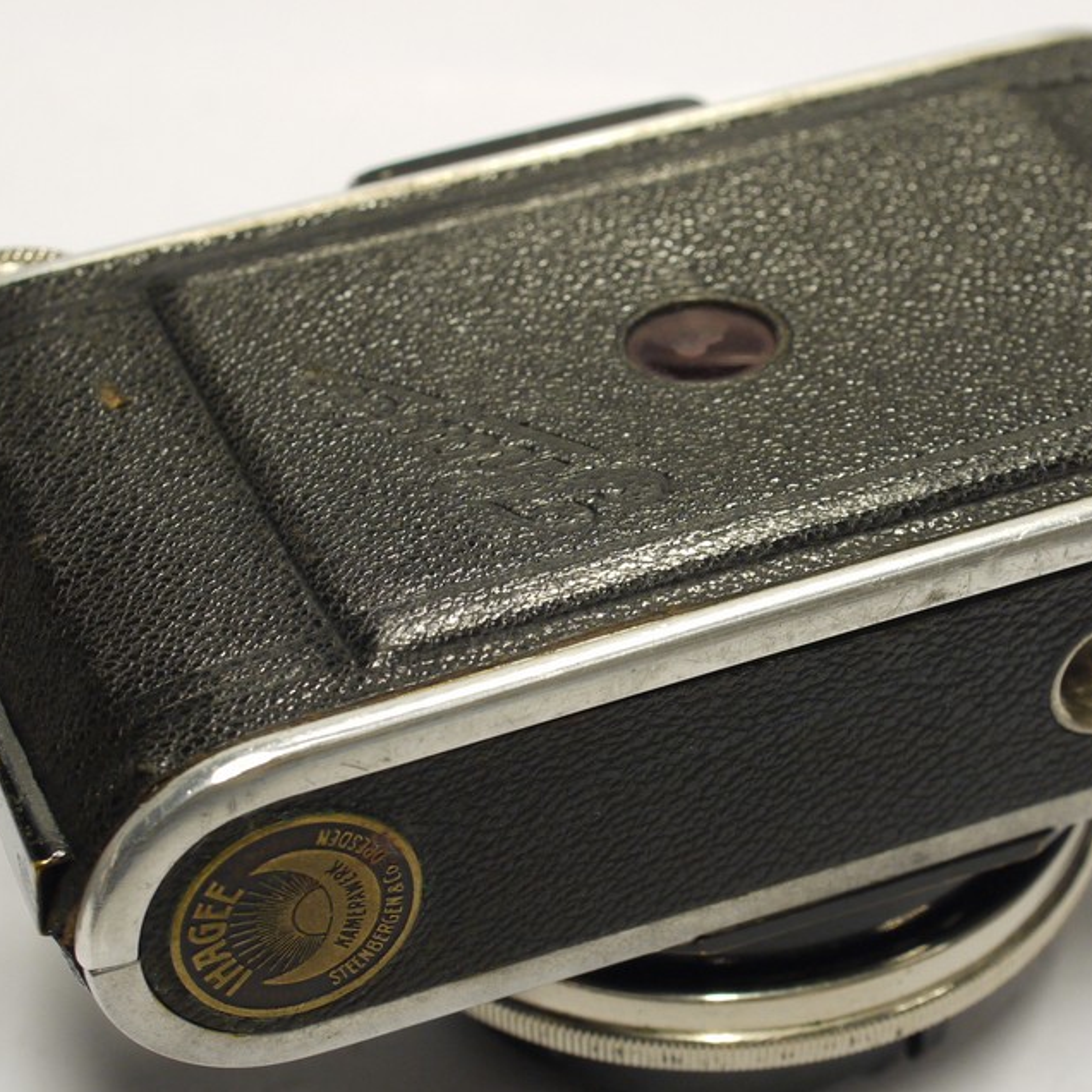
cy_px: 675
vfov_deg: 17.4
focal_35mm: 100
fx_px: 3569
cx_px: 747
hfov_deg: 17.3
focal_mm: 30
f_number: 6.3
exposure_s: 1/20
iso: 400
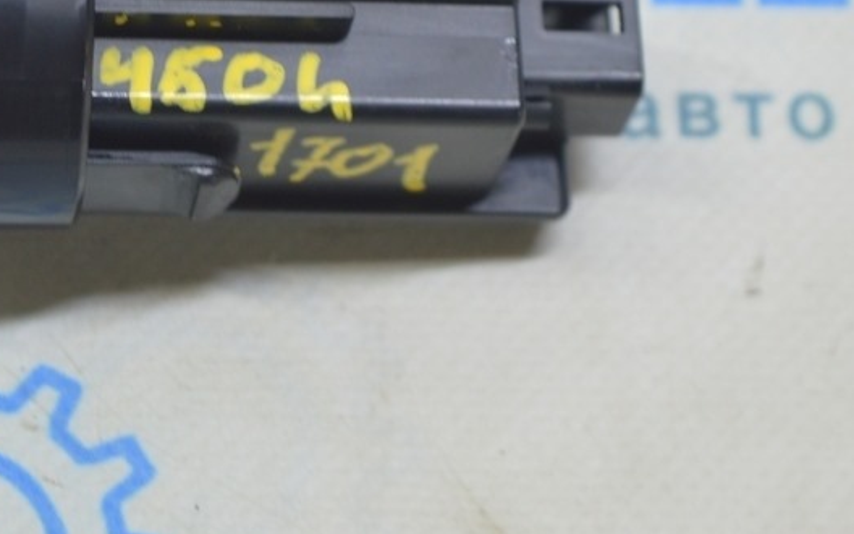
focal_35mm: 154
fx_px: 3584
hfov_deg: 13.6
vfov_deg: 8.5
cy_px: 43
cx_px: 262
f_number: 5.6
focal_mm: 52
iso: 400
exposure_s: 1/20
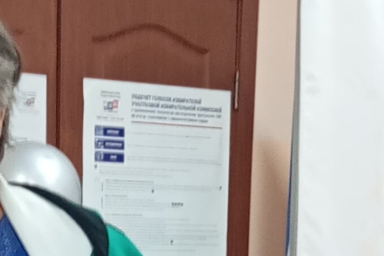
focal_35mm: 176
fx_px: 1878
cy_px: 745
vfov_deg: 7.0
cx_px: 153
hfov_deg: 11.7
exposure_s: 1/33.3
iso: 925
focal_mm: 4.22
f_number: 1.8
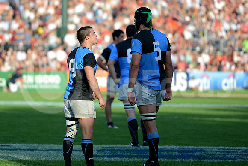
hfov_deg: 10.5
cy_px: 83
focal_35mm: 195
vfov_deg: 7.0
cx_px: 124
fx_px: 1344
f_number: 2.8
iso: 320
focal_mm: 195
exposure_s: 1/1000
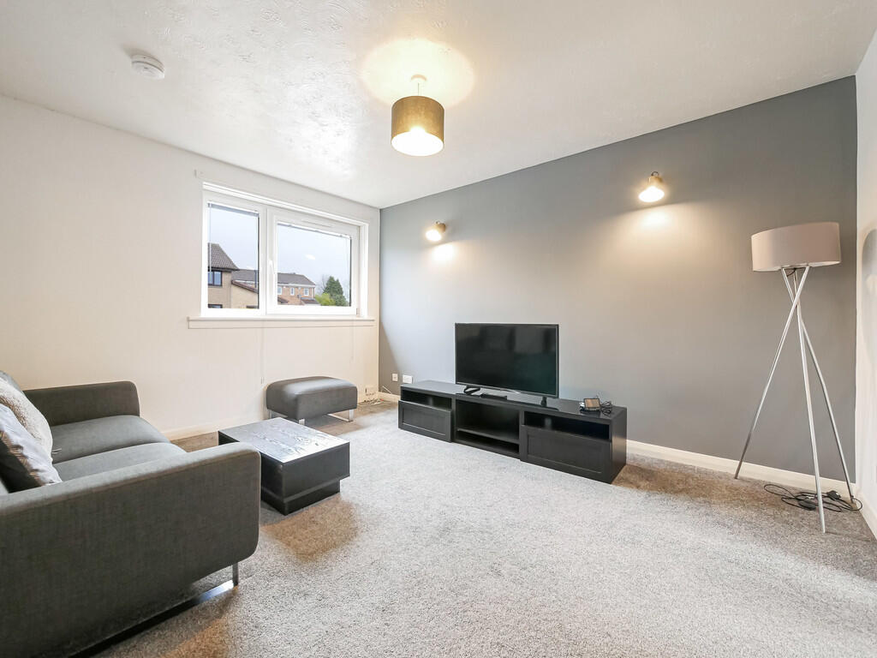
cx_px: 438
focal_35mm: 14
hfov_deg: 102.1
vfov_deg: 85.7
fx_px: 355
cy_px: 329
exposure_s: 1/60
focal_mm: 7
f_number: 4
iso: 3200
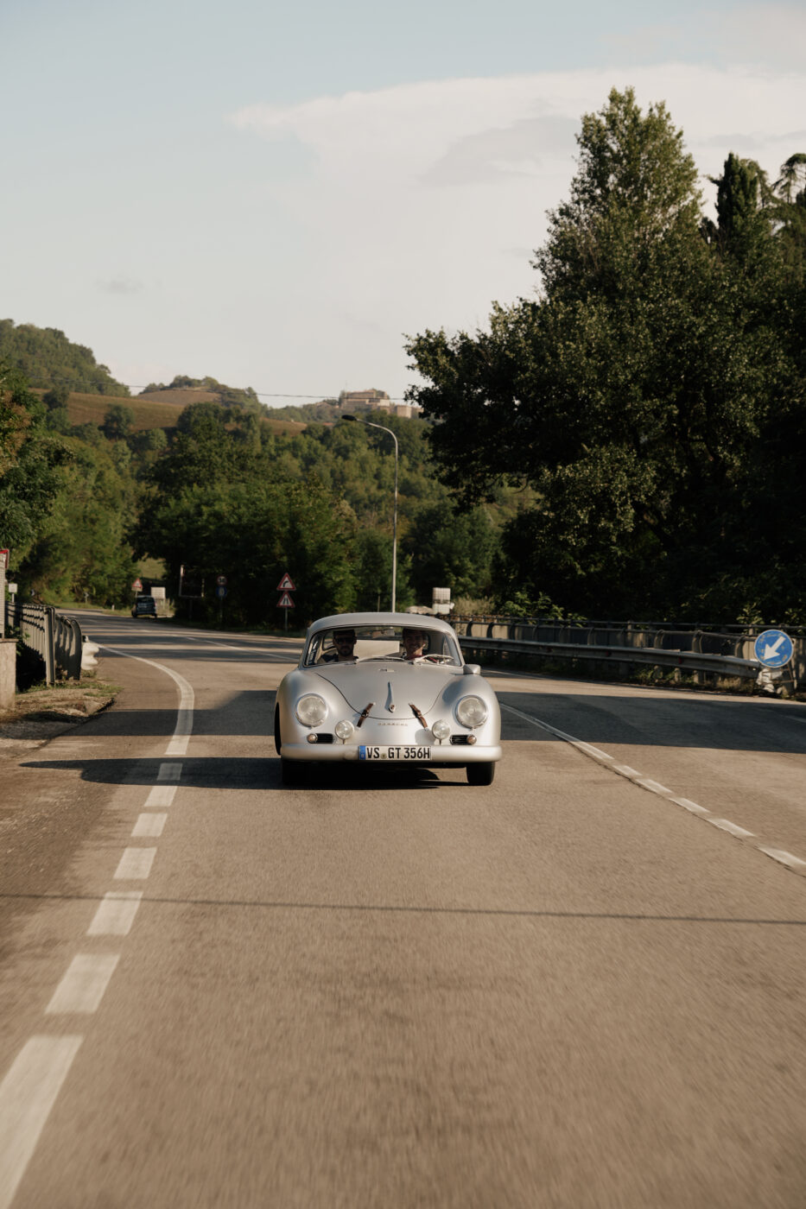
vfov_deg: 23.9
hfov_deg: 16.1
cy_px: 604
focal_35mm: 85
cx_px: 403
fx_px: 2855
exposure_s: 1/125
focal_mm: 85
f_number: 6.3
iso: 100
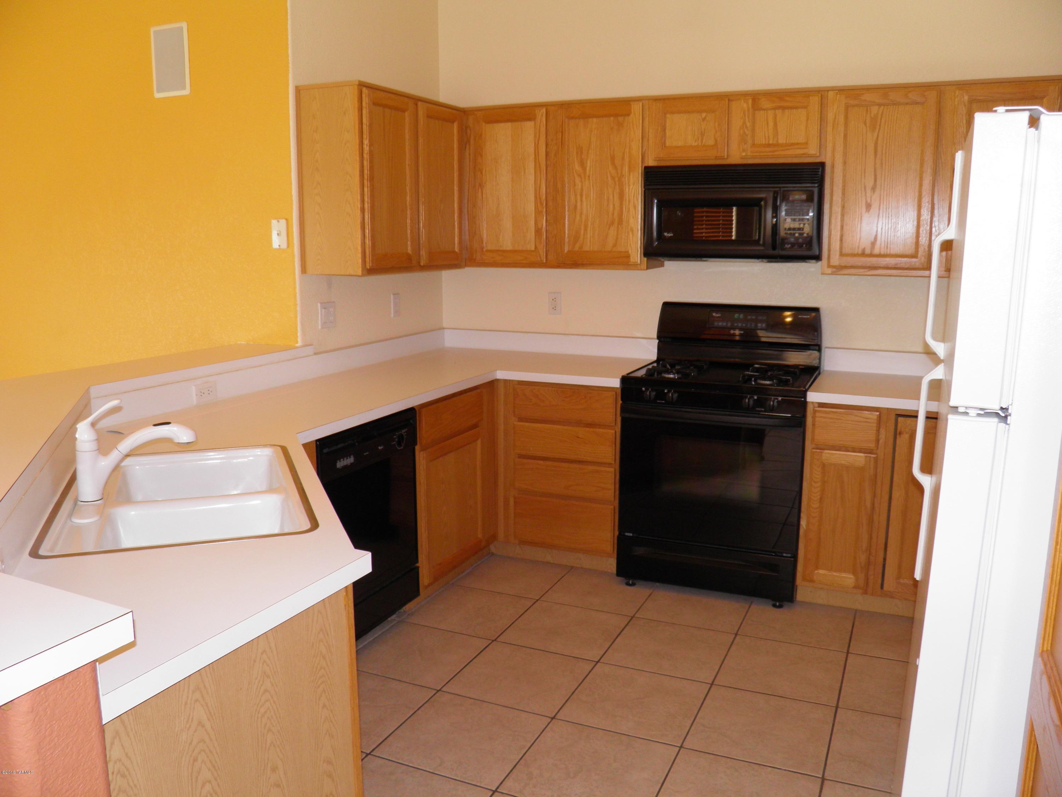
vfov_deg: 49.7
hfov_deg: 63.4
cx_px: 531
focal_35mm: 28
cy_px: 398
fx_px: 859
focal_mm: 4.9
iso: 100
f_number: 2.8
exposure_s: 1/30
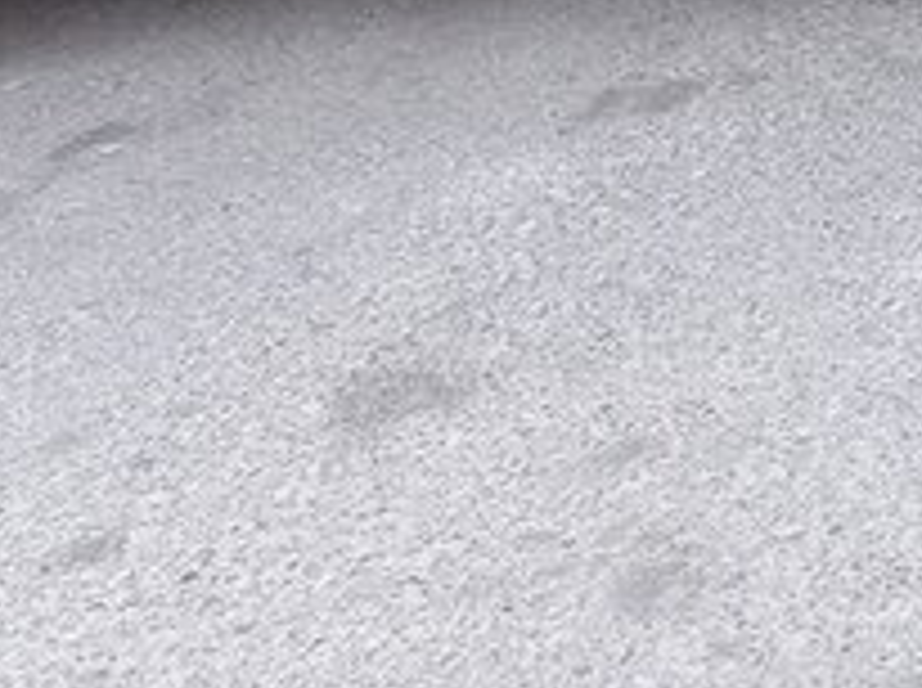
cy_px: -281
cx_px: 504
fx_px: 2659
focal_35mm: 100
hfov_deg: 19.7
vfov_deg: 14.0
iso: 80
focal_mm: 3.3
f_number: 2.2
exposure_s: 1/100
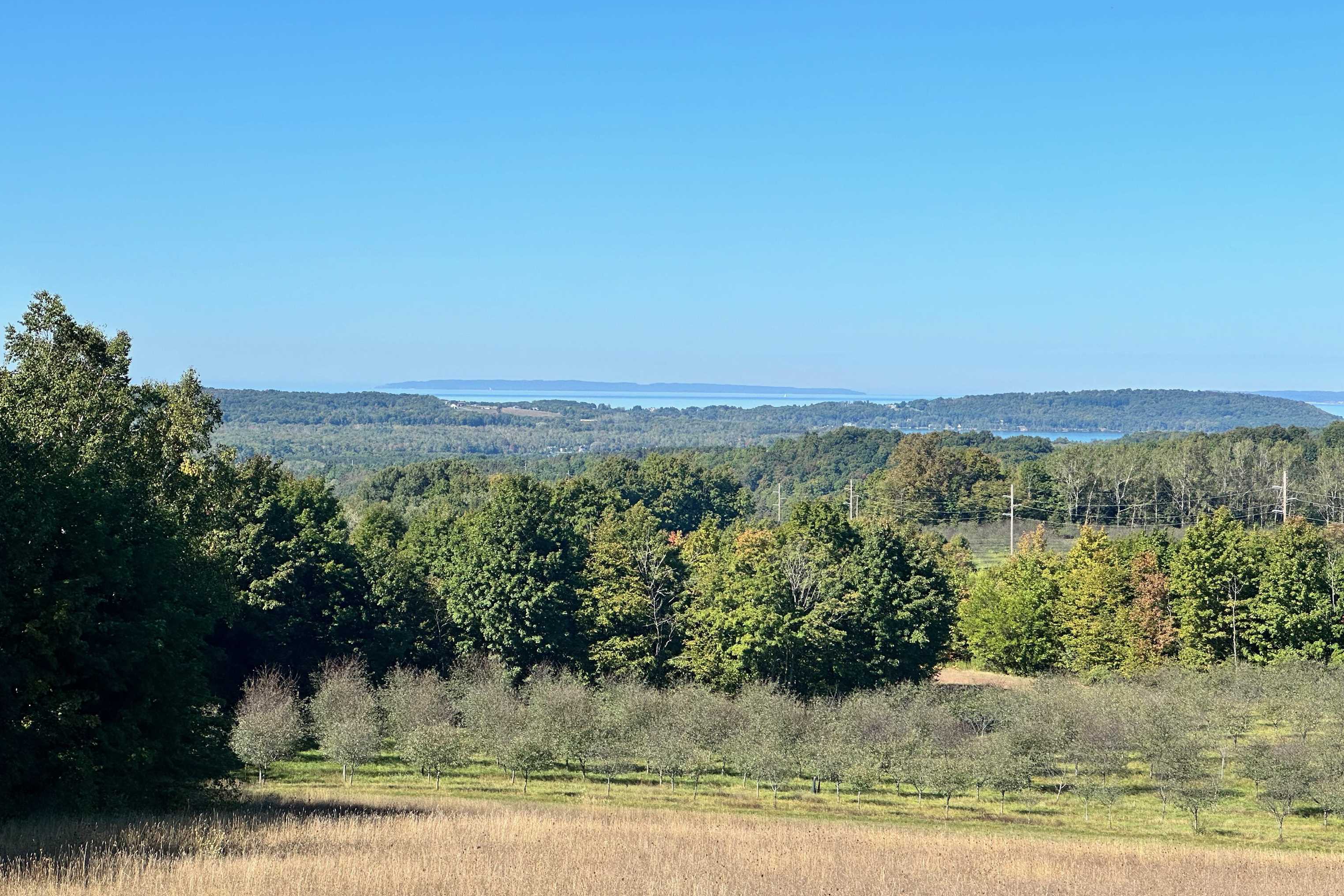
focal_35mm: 81
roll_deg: -0.9
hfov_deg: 25.1
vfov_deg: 16.9
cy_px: 400
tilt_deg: -1.5
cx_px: 665
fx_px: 3024
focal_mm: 9
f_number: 2.8
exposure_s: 1/896
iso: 32
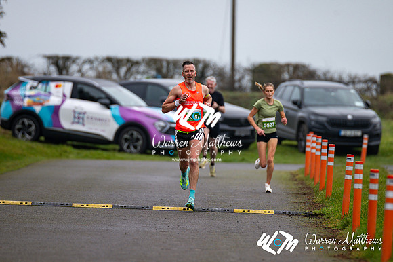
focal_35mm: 450
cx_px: 196
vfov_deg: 3.1
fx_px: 4910
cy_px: 131
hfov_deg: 4.6
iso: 280
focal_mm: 300
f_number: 2.8
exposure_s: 1/1600
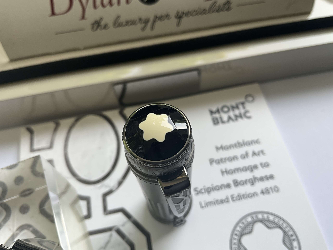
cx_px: 166
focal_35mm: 29
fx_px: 279
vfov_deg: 48.2
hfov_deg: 61.7
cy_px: 125
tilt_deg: -61.9
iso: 25
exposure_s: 1/122
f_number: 1.8
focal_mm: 3
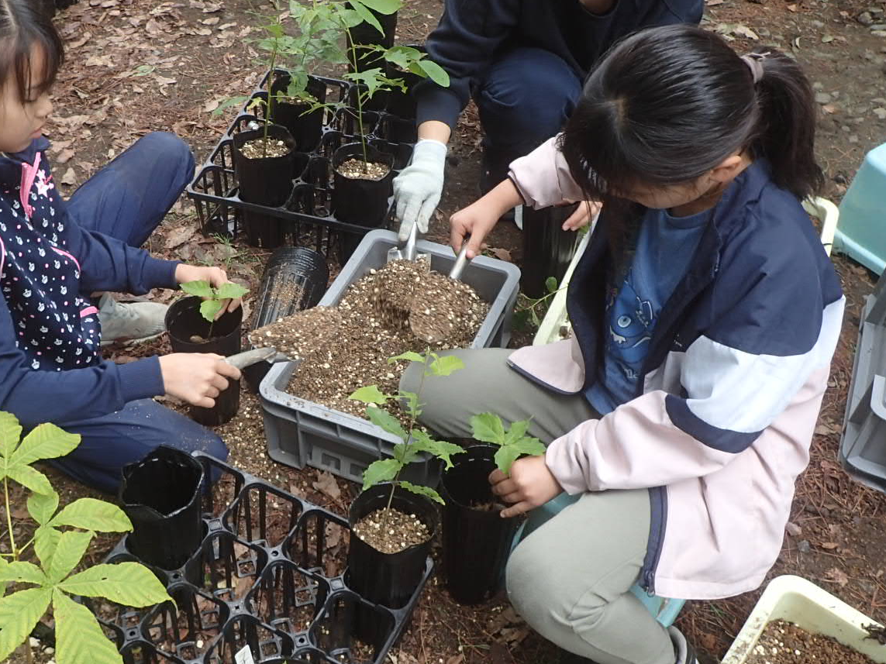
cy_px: 257
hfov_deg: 44.4
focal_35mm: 42
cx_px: 326
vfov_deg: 34.2
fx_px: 1075
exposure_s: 1/160
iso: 100
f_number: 2.8
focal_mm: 4.5
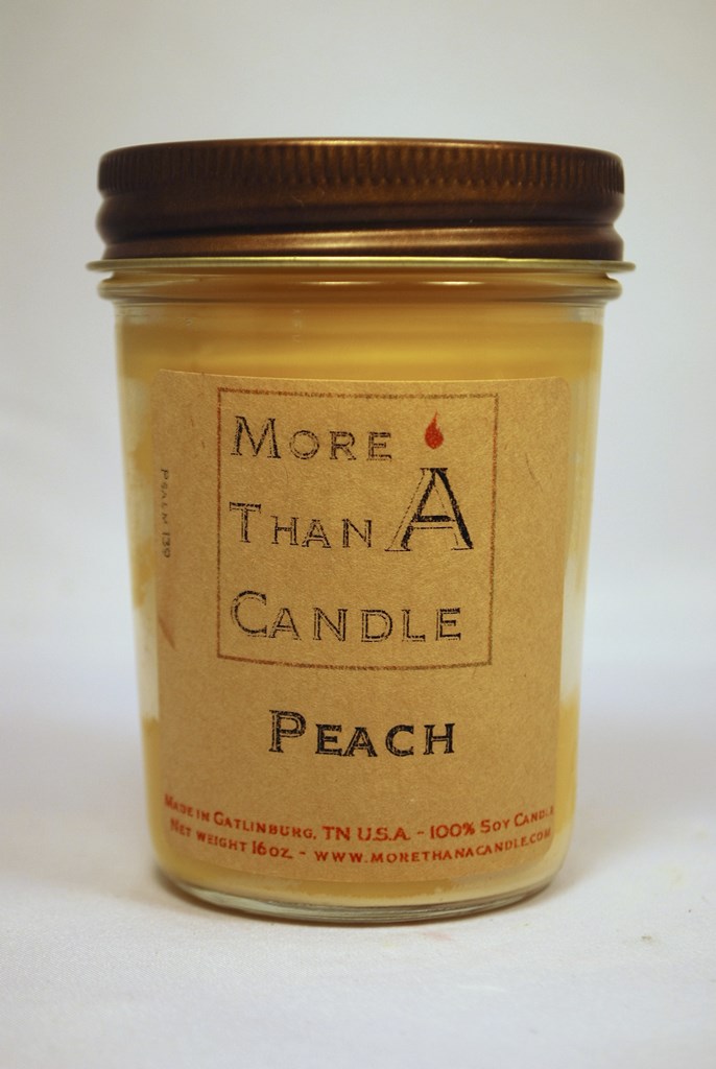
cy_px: 534
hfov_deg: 17.6
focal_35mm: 78
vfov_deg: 26.0
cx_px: 358
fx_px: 2319
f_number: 5.6
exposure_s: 1/125
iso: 140
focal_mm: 52
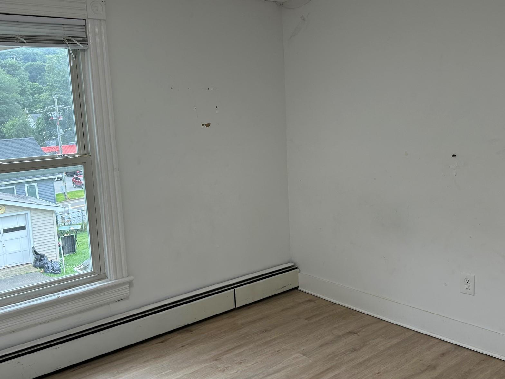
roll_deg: +3.4
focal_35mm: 34
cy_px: 202
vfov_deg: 41.8
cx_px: 201
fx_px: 496
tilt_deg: -10.1
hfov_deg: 53.6
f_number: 1.5
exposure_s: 1/164
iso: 50
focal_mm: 5.7
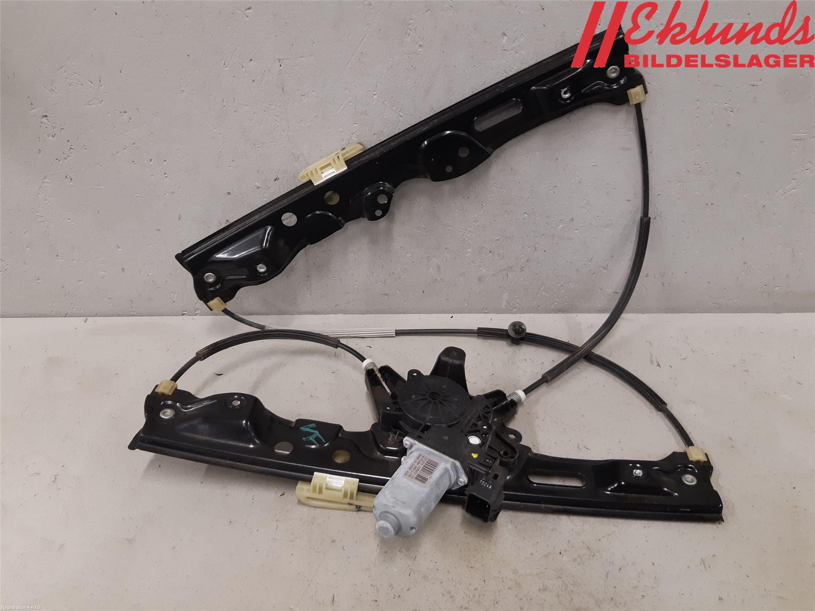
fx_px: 612
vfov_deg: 53.1
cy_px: 306
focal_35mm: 26
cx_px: 408
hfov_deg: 67.3
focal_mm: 3.93
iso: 160
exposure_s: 1/50
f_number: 1.7
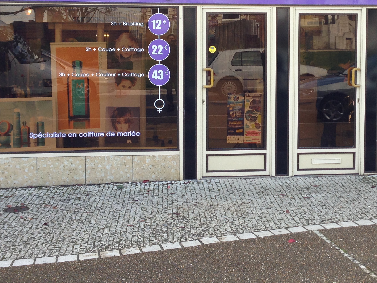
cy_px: 83
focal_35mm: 60
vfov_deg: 24.2
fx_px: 653
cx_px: 236
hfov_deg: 32.0
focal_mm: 4.12
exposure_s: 1/249
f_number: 2.4
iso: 50
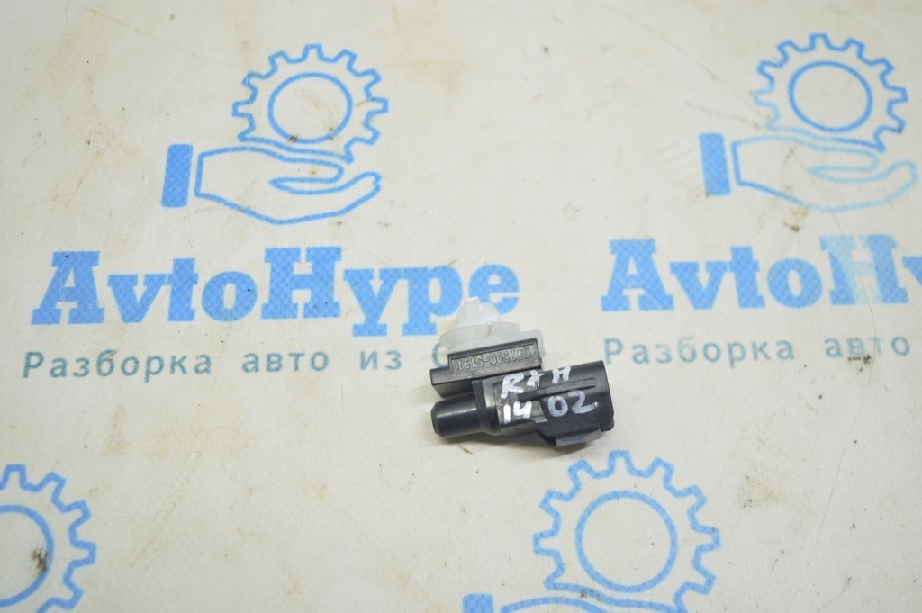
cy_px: 306
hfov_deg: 48.0
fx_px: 1036
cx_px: 461
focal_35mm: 40
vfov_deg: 33.0
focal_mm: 27
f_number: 4
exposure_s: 1/40
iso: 400
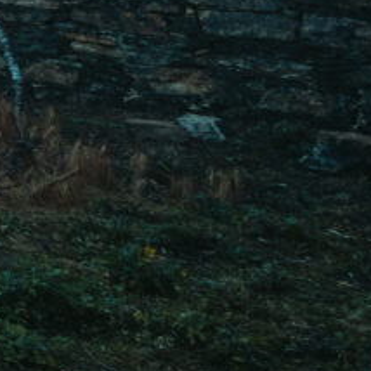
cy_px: -402
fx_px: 1976
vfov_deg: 9.9
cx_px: -1689
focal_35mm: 163
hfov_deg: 5.7
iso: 640
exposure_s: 1/50
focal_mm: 16
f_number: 2.8
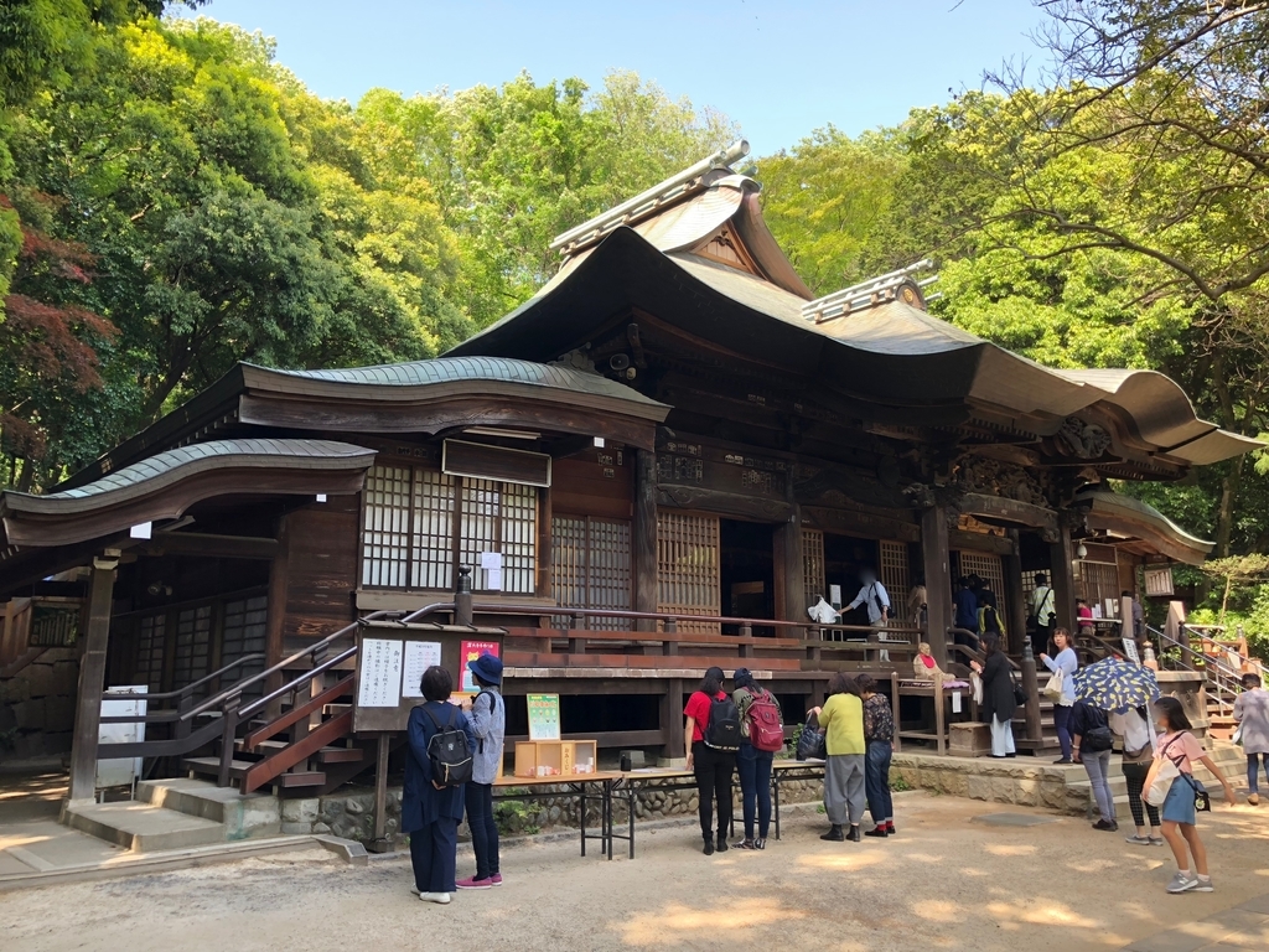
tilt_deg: +12.9
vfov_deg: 49.7
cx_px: 634
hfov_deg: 63.4
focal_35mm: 28
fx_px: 1026
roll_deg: +0.7
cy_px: 476
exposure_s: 1/120
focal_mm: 3.99
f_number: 1.8
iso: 25
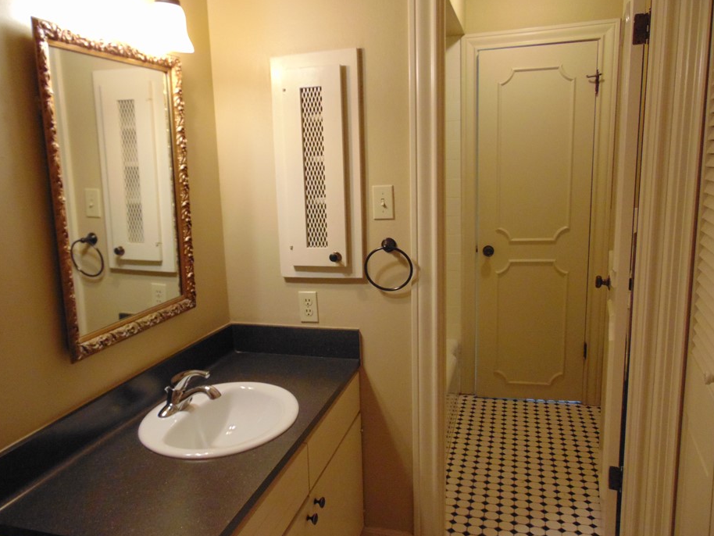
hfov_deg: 63.3
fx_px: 578
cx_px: 320
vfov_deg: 49.8
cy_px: 279
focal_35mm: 28
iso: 320
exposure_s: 1/30
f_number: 3
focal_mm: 4.5
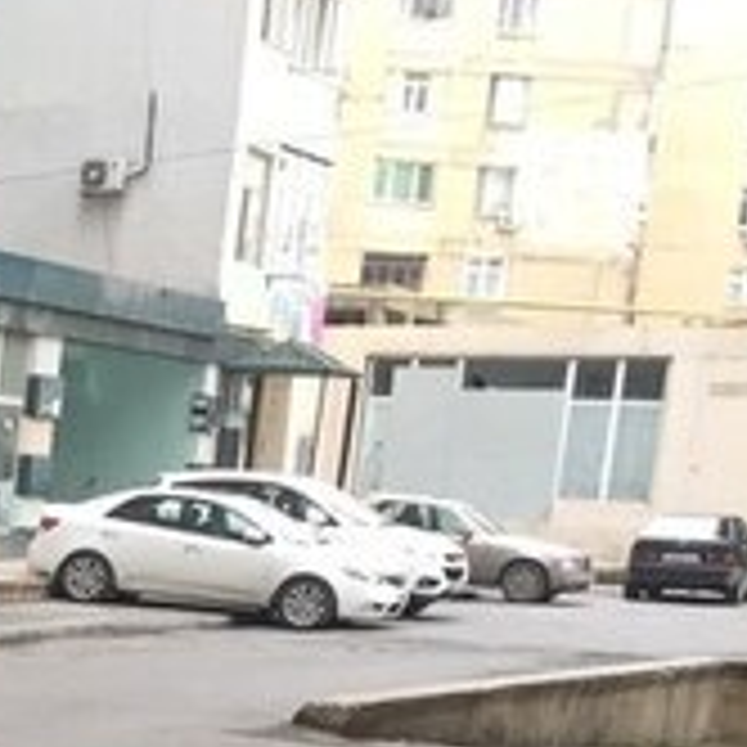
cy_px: 979
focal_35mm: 102
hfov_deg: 14.9
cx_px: -598
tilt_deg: -10.5
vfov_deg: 16.1
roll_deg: -3.2
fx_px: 2490
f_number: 2.2
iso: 40
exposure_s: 1/100
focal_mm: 4.15
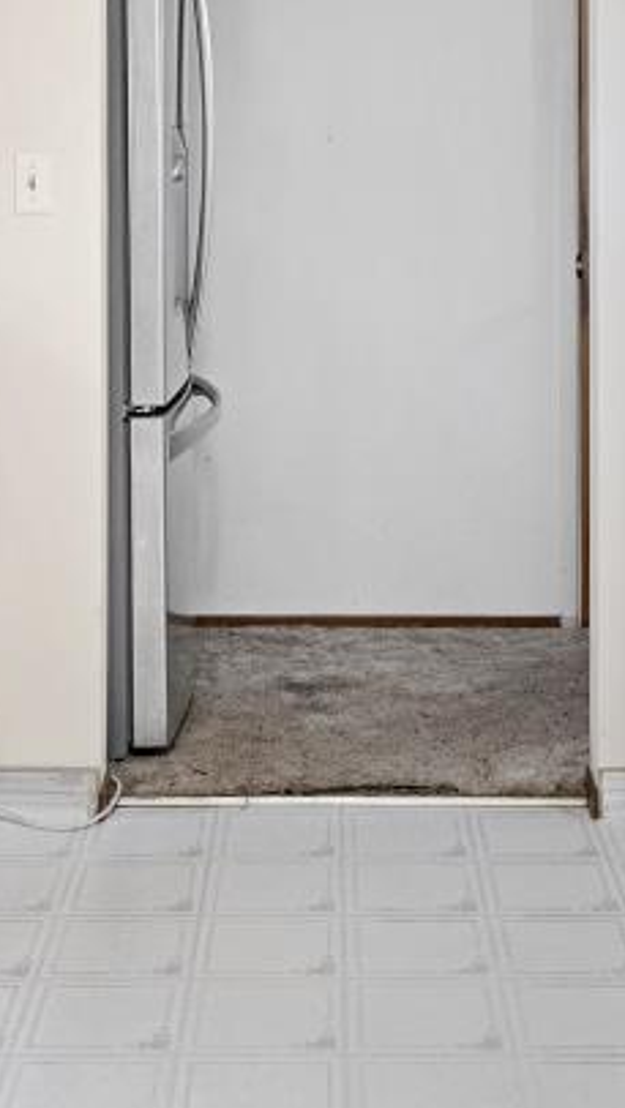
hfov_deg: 20.8
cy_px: 93
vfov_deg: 33.9
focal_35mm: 58
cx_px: 322
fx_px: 1705
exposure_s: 1/6
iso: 320
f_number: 8
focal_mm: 10
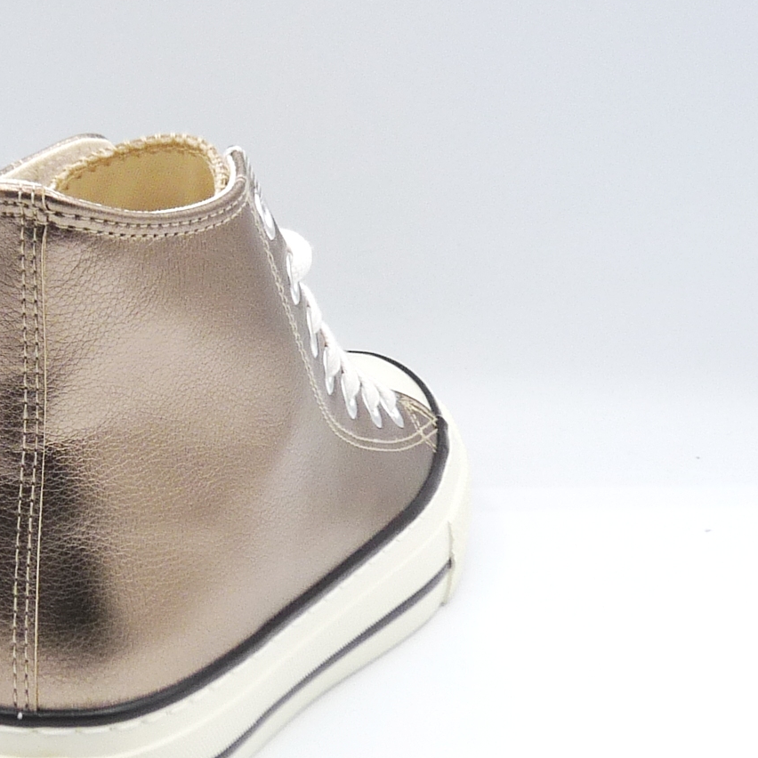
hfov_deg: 20.6
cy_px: 464
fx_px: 2056
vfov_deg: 20.9
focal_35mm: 83
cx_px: 133
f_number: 4.5
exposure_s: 1/200
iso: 100
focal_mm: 4.9
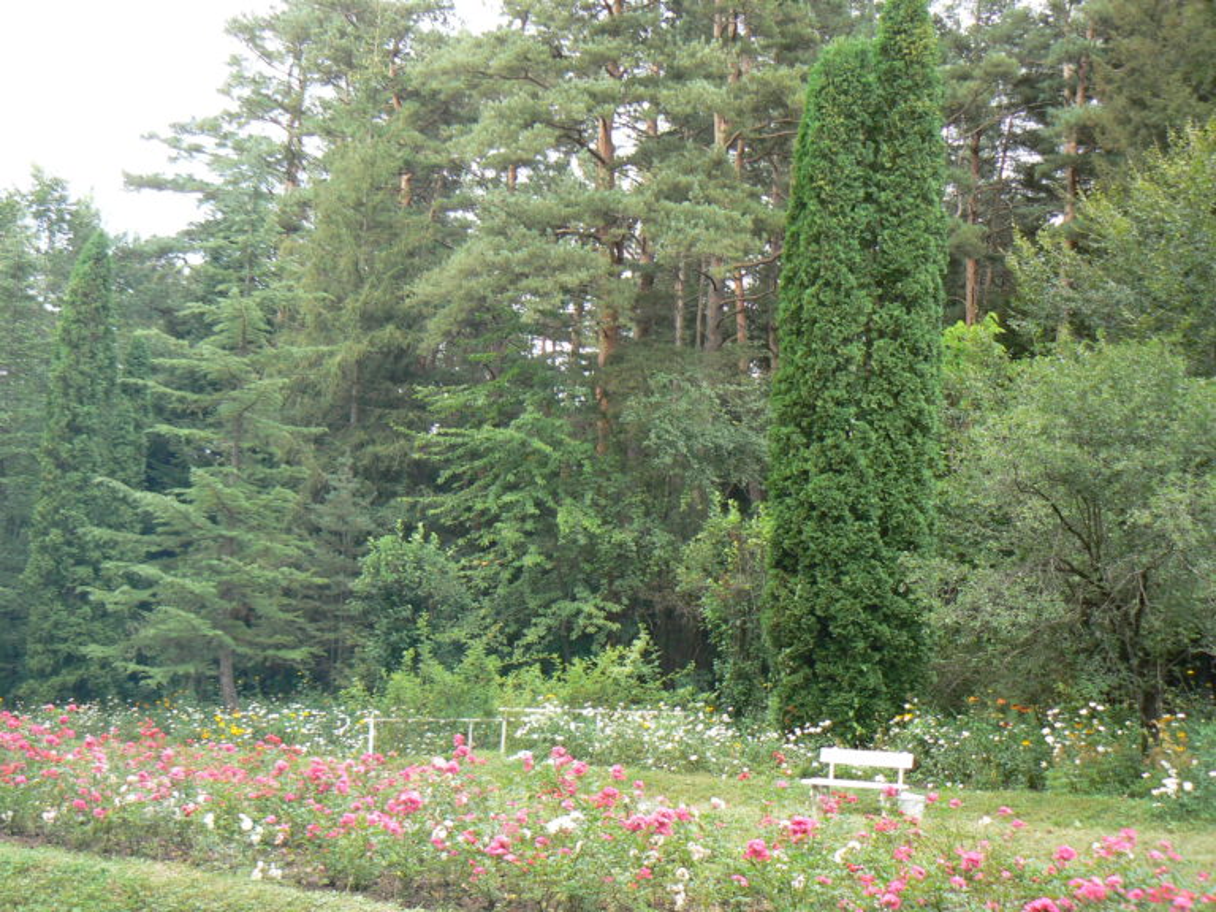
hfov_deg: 44.8
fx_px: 1475
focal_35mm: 42
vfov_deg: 34.3
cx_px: 608
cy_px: 456
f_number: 3.6
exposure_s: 1/50
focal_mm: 7
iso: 80
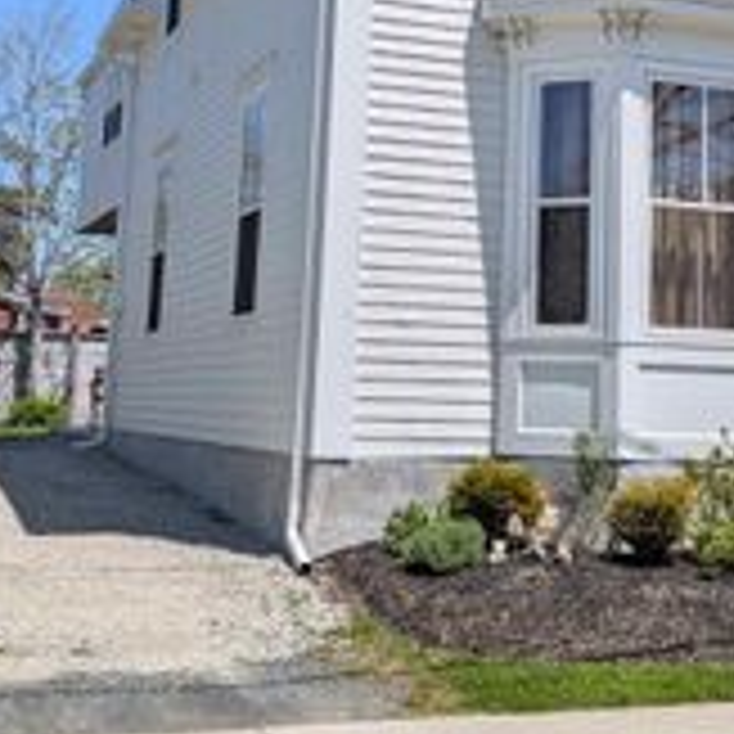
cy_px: 137
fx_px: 1559
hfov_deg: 26.2
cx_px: 527
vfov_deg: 26.0
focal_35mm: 65
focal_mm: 4.53
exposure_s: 1/2008
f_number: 1.7
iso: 28
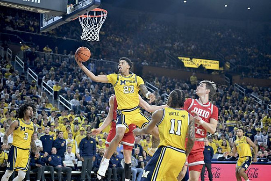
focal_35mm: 70
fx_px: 527
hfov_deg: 28.8
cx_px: 136
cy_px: 90
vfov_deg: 19.5
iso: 3200
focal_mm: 70
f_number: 2.8
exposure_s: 1/1250
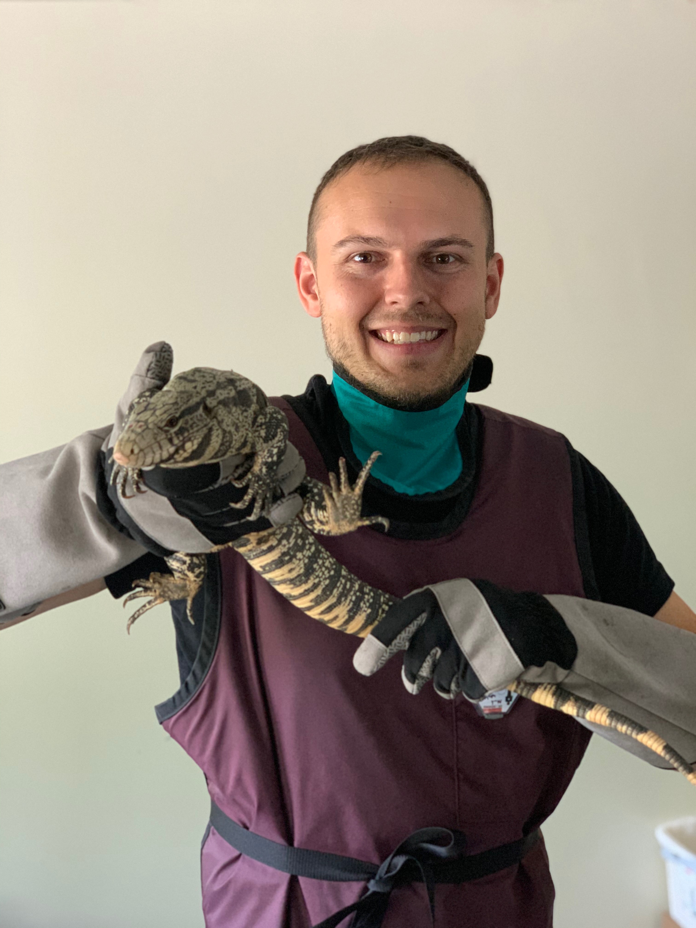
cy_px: 464
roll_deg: +3.0
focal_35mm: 52
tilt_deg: -7.8
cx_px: 348
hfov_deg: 28.0
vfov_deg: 36.8
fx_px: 1394
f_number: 2.4
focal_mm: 6
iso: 400
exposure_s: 1/60
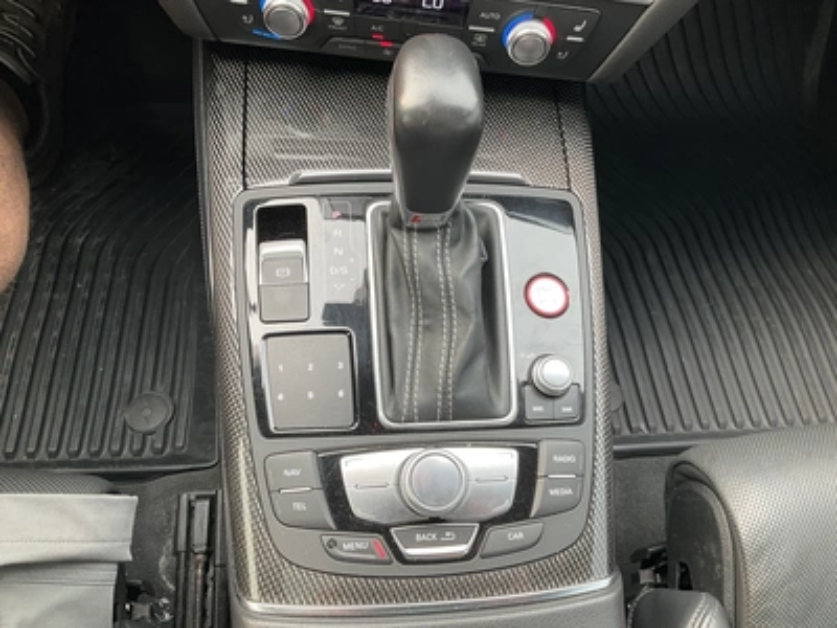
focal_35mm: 29
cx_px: 418
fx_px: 701
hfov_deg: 61.7
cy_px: 314
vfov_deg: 48.2
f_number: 1.8
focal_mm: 3
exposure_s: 1/117
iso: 64
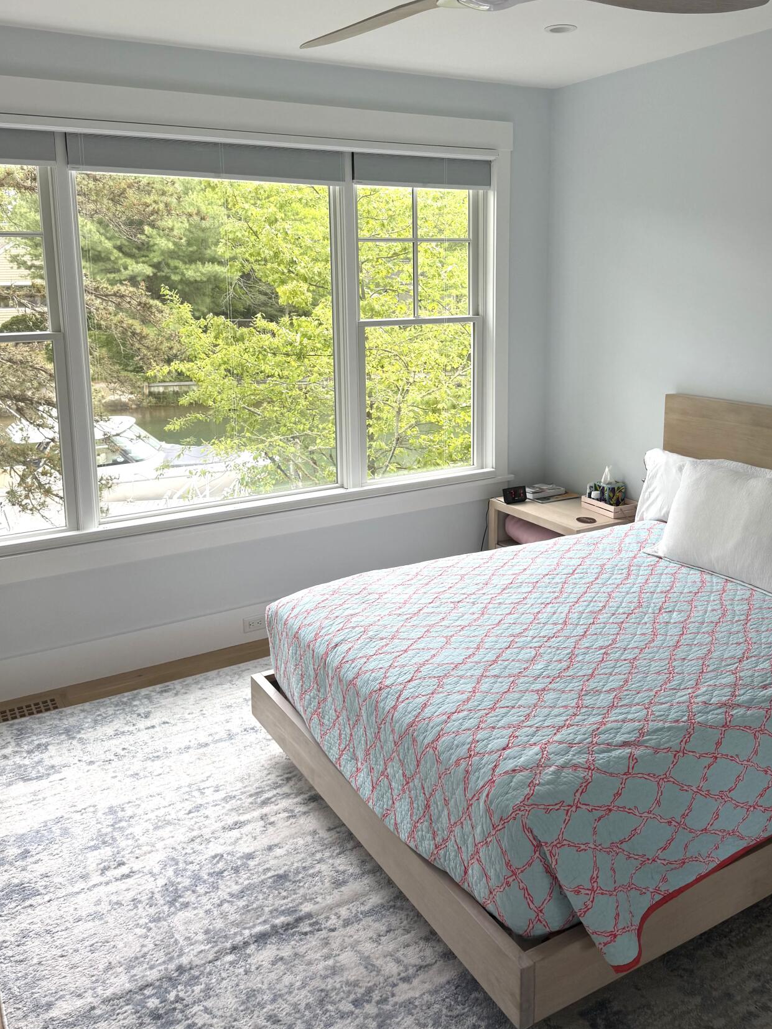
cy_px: 412
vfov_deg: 61.1
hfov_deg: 48.2
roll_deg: +0.4
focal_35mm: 29
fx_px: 862
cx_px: 417
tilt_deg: -11.5
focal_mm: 6.76
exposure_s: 1/131
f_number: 1.78
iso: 80
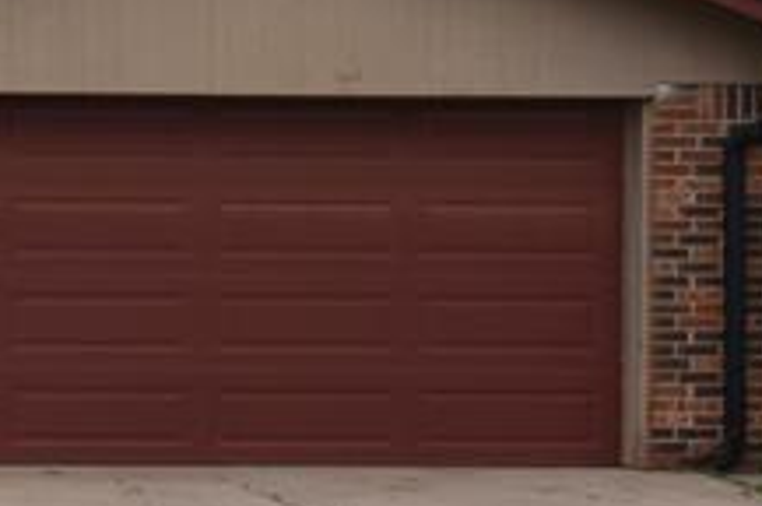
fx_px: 3749
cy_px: 155
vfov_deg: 7.7
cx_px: -706
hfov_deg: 10.7
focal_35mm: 177
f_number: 8
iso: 220
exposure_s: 1/250
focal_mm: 25
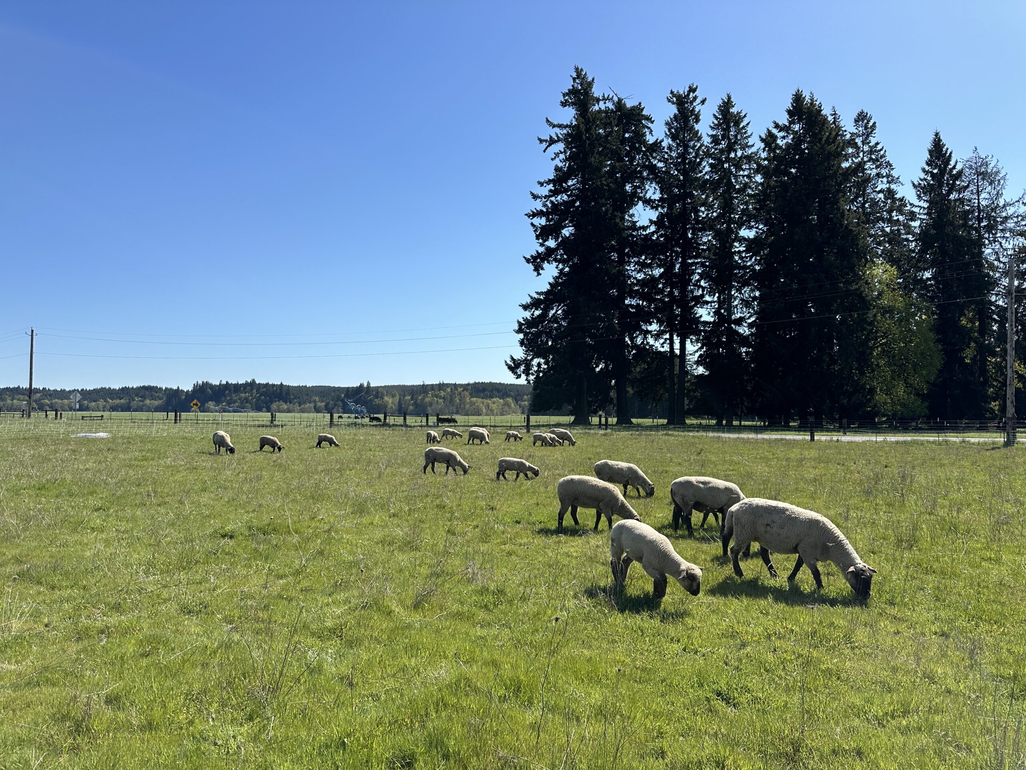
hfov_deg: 71.6
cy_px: 385
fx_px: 711
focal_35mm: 24
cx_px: 513
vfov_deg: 56.8
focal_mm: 6.86
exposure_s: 1/4545
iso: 80
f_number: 1.78
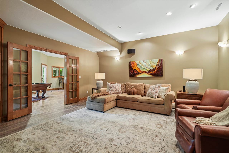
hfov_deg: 96.7
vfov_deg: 73.7
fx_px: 102
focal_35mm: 16
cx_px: 114
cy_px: 76
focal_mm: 16
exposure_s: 1/1.25
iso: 400
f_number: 10
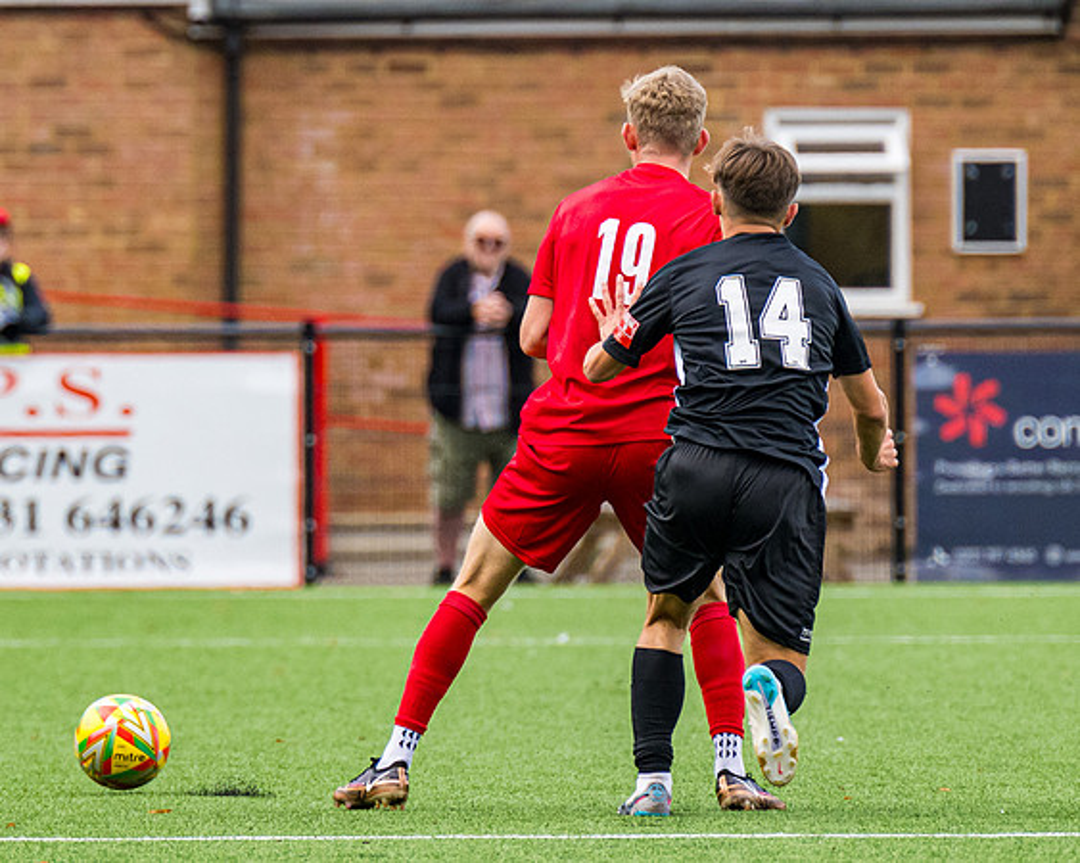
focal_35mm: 766
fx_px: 24473
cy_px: 268
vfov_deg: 2.0
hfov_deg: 2.5
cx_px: 292
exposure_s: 1/1250
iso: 800
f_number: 4.5
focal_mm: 280
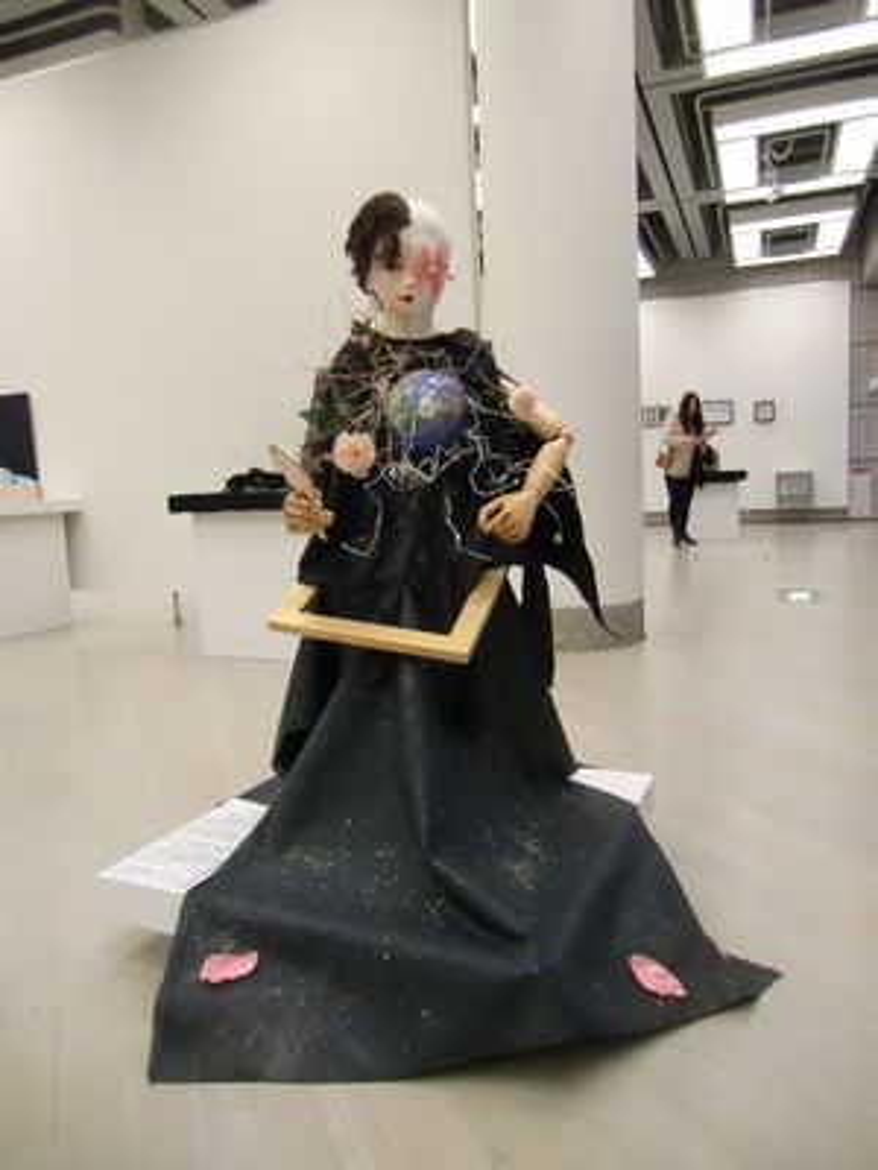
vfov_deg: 71.6
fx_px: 812
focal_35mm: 24
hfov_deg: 56.8
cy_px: 585
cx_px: 439
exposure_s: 1/60
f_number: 3.2
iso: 400
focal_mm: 4.3
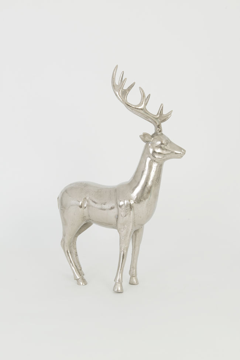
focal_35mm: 48
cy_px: 180
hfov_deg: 28.1
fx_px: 480
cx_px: 120
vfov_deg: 41.1
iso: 200
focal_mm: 48
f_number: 13
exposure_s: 1/100
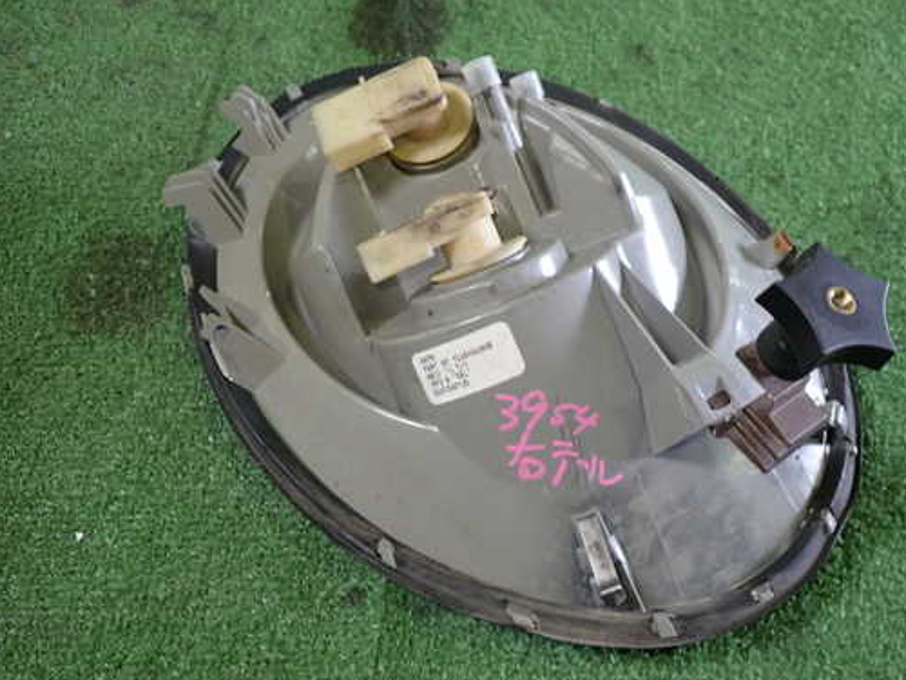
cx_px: 535
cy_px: 332
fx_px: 942
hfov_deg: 51.1
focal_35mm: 36
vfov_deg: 39.7
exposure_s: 1/30
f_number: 2.3
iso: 250
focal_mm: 5.4
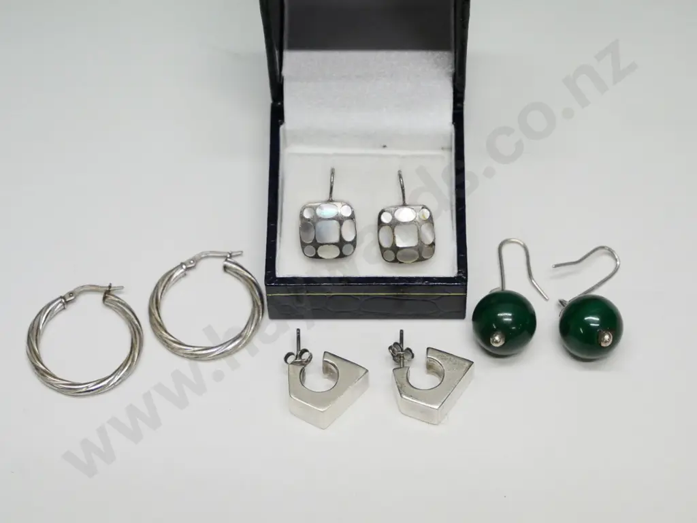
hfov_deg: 19.6
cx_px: 348
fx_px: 2014
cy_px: 262
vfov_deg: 14.8
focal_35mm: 100
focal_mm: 50
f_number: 6.3
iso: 3200
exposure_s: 1/320
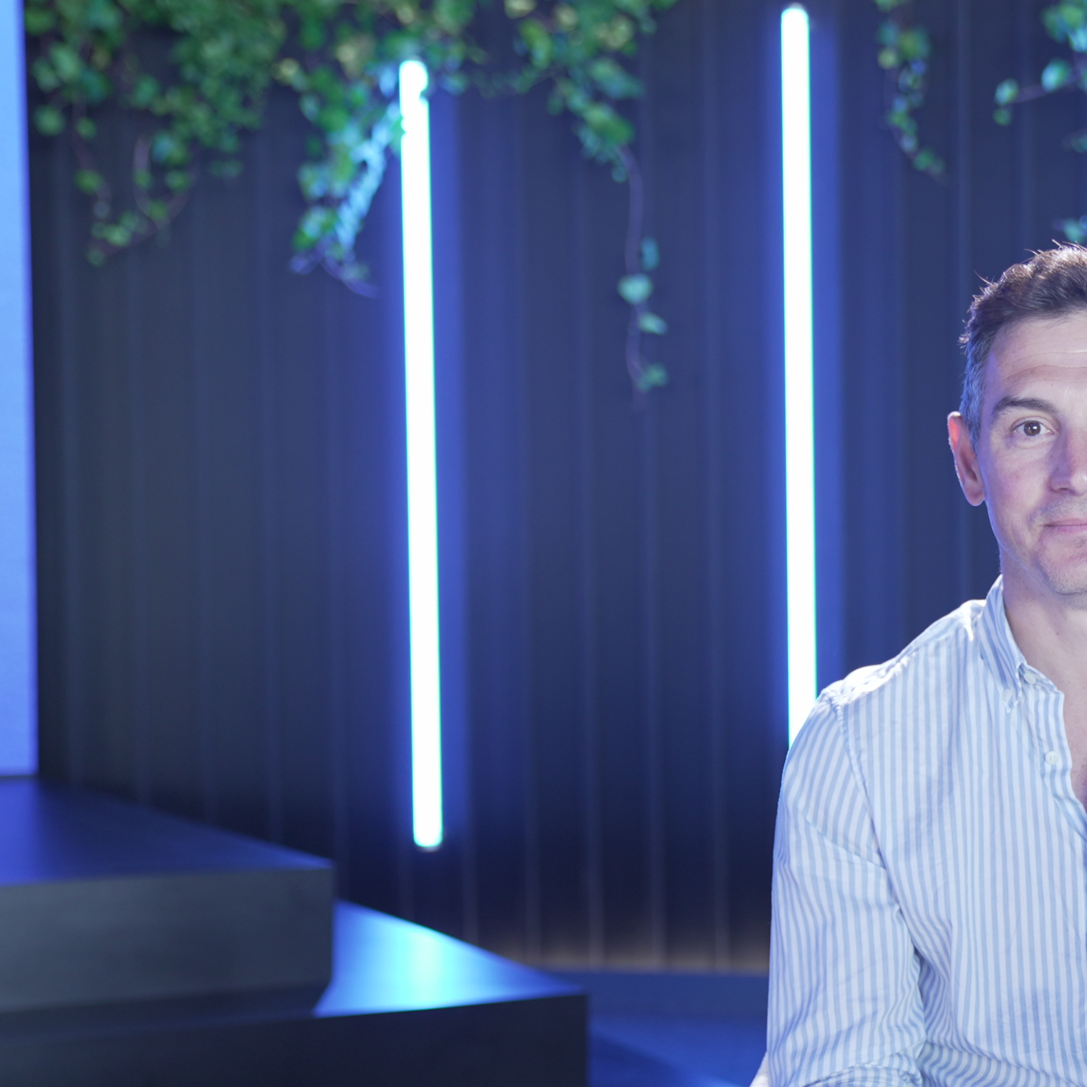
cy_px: 678
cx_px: 1049
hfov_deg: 23.7
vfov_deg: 24.6
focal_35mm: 70
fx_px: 2487
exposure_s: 1/50
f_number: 2.8
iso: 400
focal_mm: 39
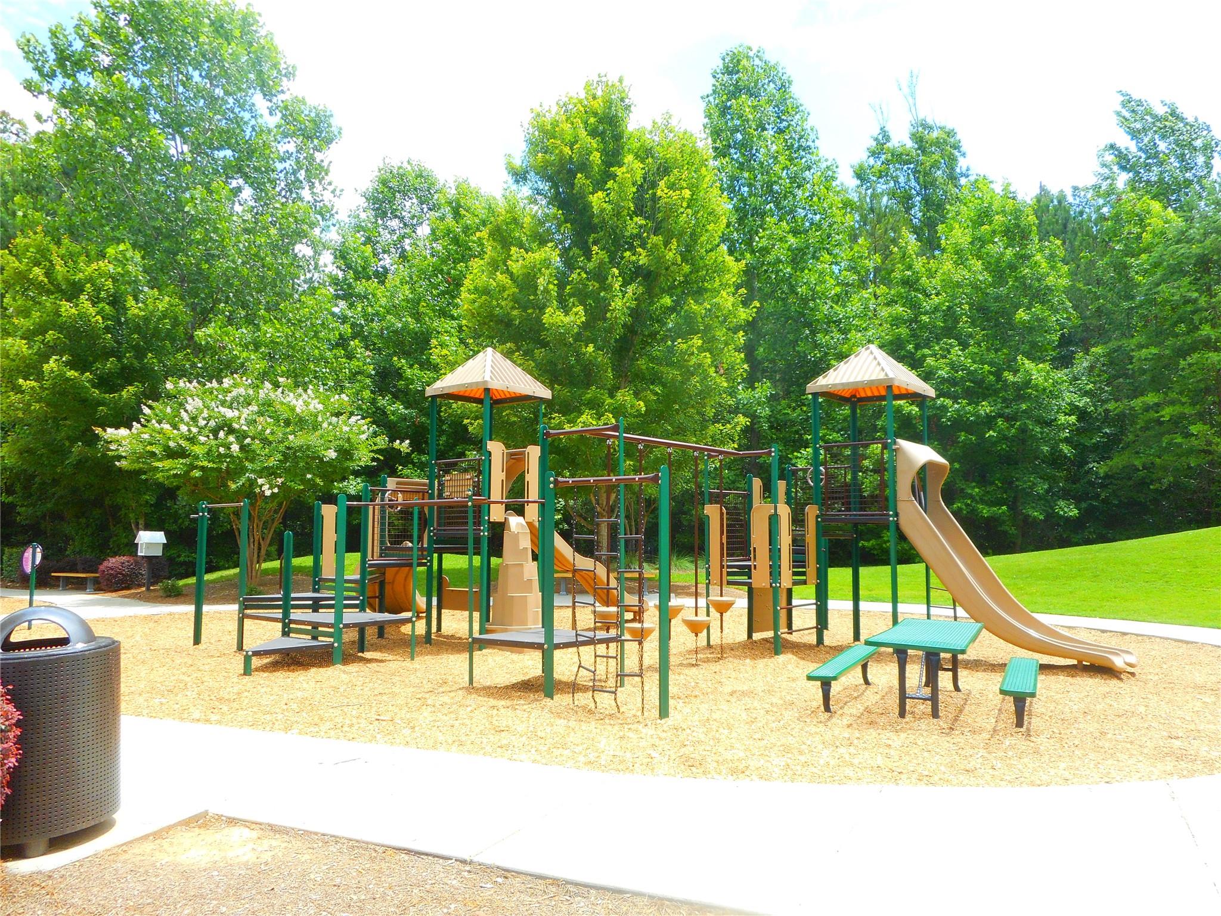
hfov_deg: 69.4
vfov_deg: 54.9
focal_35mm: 25
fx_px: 882
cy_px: 458
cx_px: 610
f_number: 3.7
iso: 80
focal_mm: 4.5
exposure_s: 1/200
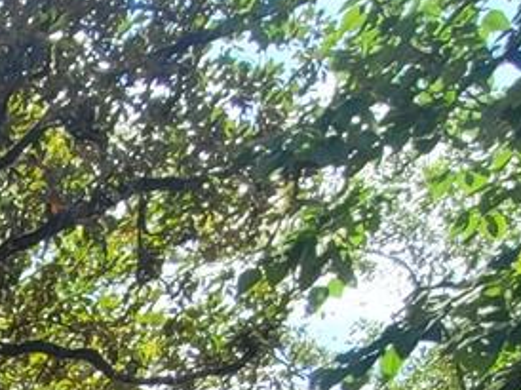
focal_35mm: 76
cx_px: -492
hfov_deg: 18.3
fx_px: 1143
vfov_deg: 14.2
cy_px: 898
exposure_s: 1/522
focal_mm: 2.2
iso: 50
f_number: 2.2
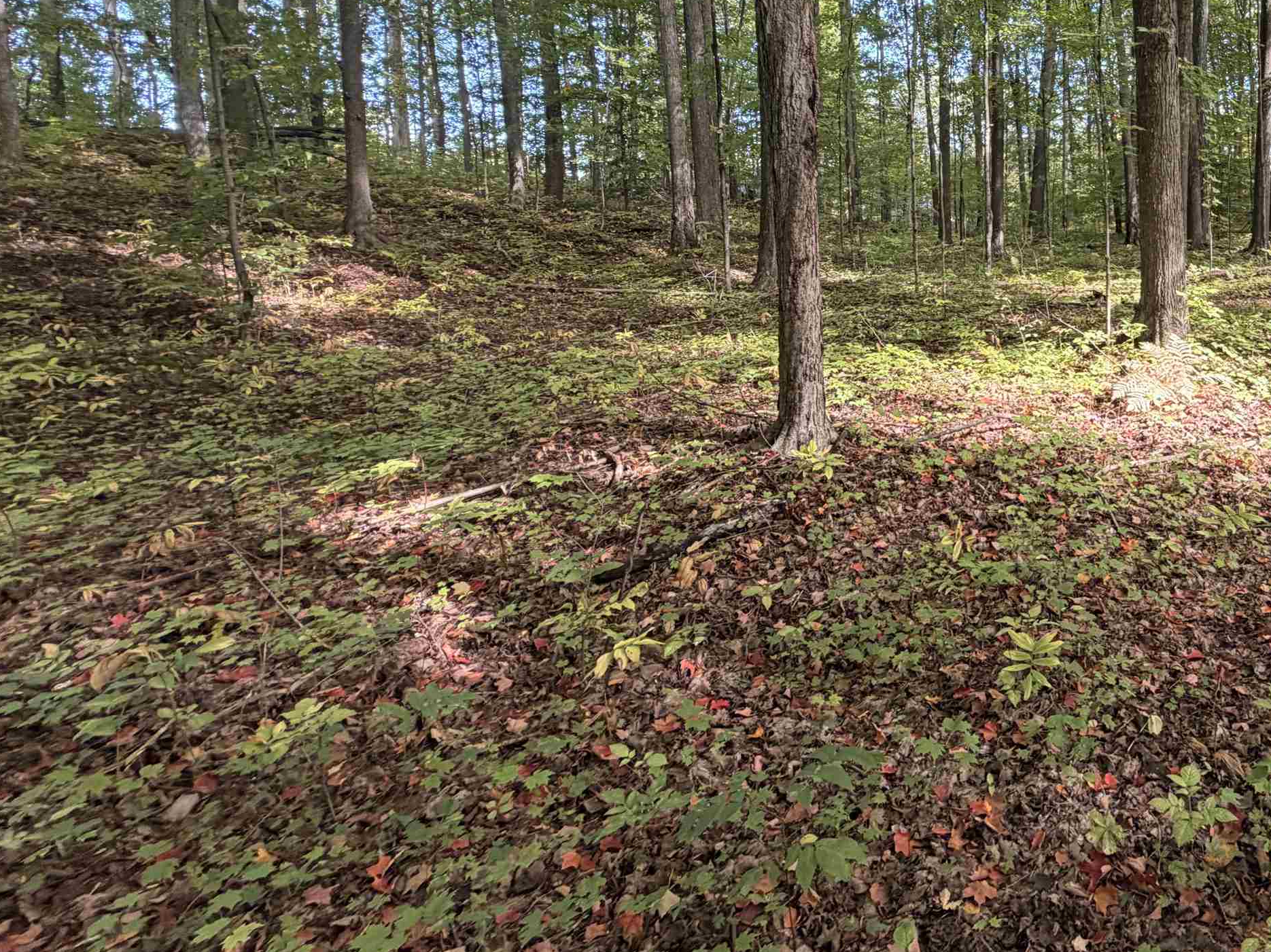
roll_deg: +1.9
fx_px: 844
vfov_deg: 56.6
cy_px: 264
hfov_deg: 67.7
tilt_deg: -5.2
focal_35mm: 23
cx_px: 997
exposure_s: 1/121
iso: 160
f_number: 2.2
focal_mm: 2.22
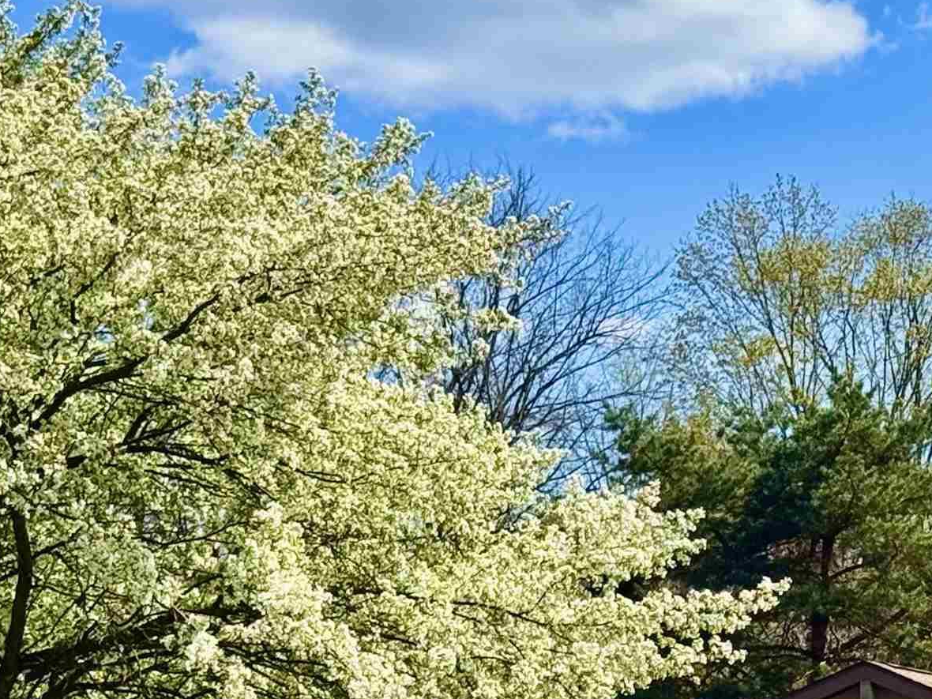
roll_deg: +0.5
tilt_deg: +2.0
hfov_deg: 15.2
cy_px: 849
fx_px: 3365
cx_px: 1117
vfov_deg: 11.6
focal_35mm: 125
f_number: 1.78
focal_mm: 6.76
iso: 64
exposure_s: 1/3425
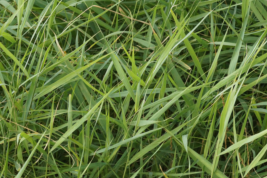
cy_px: 99
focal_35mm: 172
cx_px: 127
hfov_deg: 11.9
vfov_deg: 8.0
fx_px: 1276
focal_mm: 100
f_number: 13
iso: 3200
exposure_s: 1/50
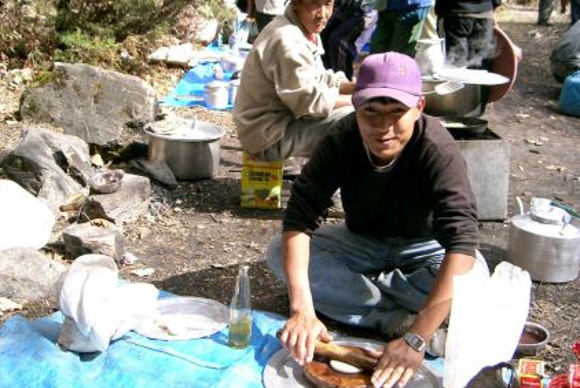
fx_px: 661
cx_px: 292
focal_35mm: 41
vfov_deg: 32.7
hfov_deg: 47.4
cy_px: 176
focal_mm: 8
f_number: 2.8
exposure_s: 1/500
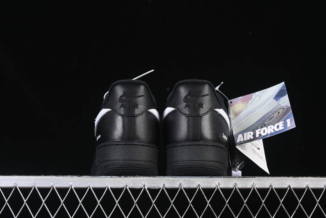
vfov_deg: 18.2
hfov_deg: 27.0
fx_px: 679
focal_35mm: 75
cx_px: 163
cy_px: 109
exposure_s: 1/60
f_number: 6.3
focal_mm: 50
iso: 160
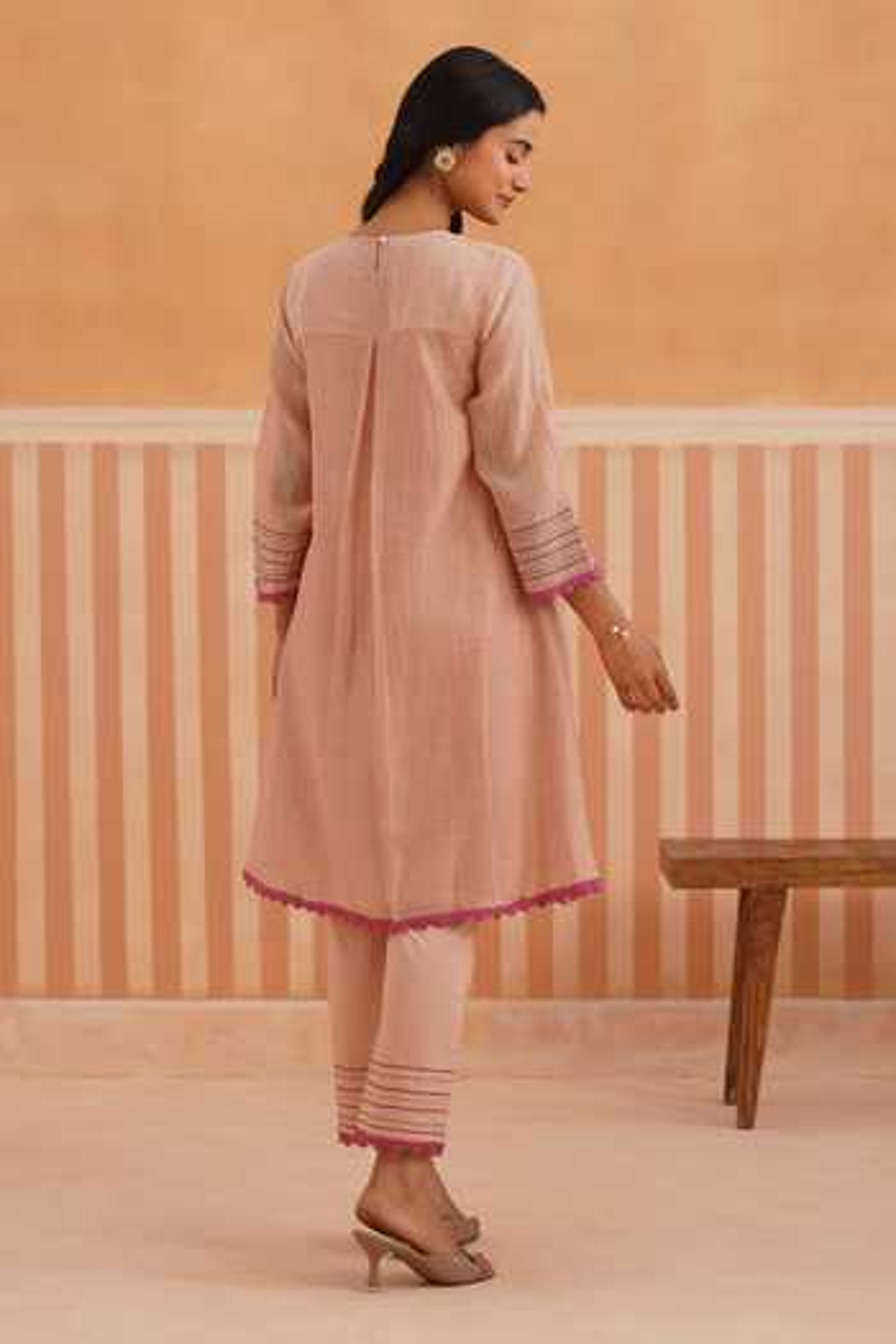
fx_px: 2613
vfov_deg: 28.8
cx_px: 448
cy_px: 672
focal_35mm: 70
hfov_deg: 19.5
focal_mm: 70
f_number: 4
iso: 320
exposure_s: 1/125
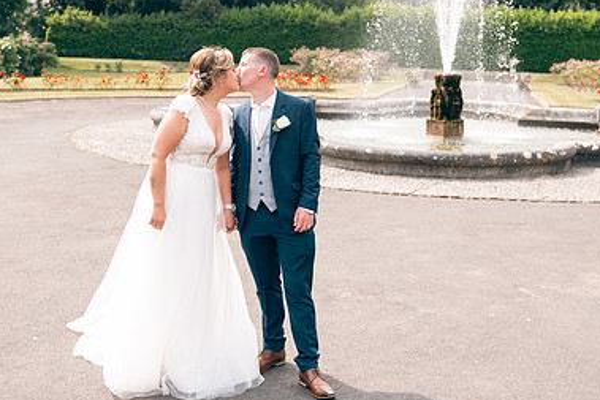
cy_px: 123
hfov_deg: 40.3
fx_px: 817
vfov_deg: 27.3
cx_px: 332
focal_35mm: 49
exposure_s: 1/400
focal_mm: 32
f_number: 3.5
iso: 64
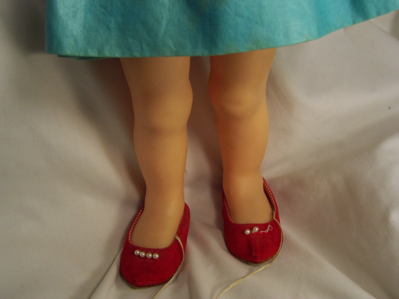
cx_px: 200
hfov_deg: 50.1
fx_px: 426
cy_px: 150
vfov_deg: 38.7
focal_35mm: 37
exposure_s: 1/250
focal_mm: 5.6
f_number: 2.8
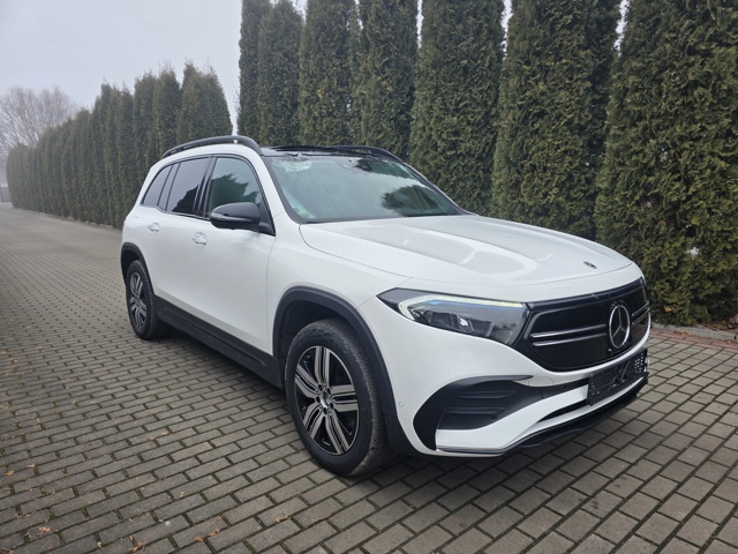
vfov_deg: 58.9
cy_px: 277
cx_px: 369
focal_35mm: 23
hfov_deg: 73.9
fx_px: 490
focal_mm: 6.3
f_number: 1.7
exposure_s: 1/359
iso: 32
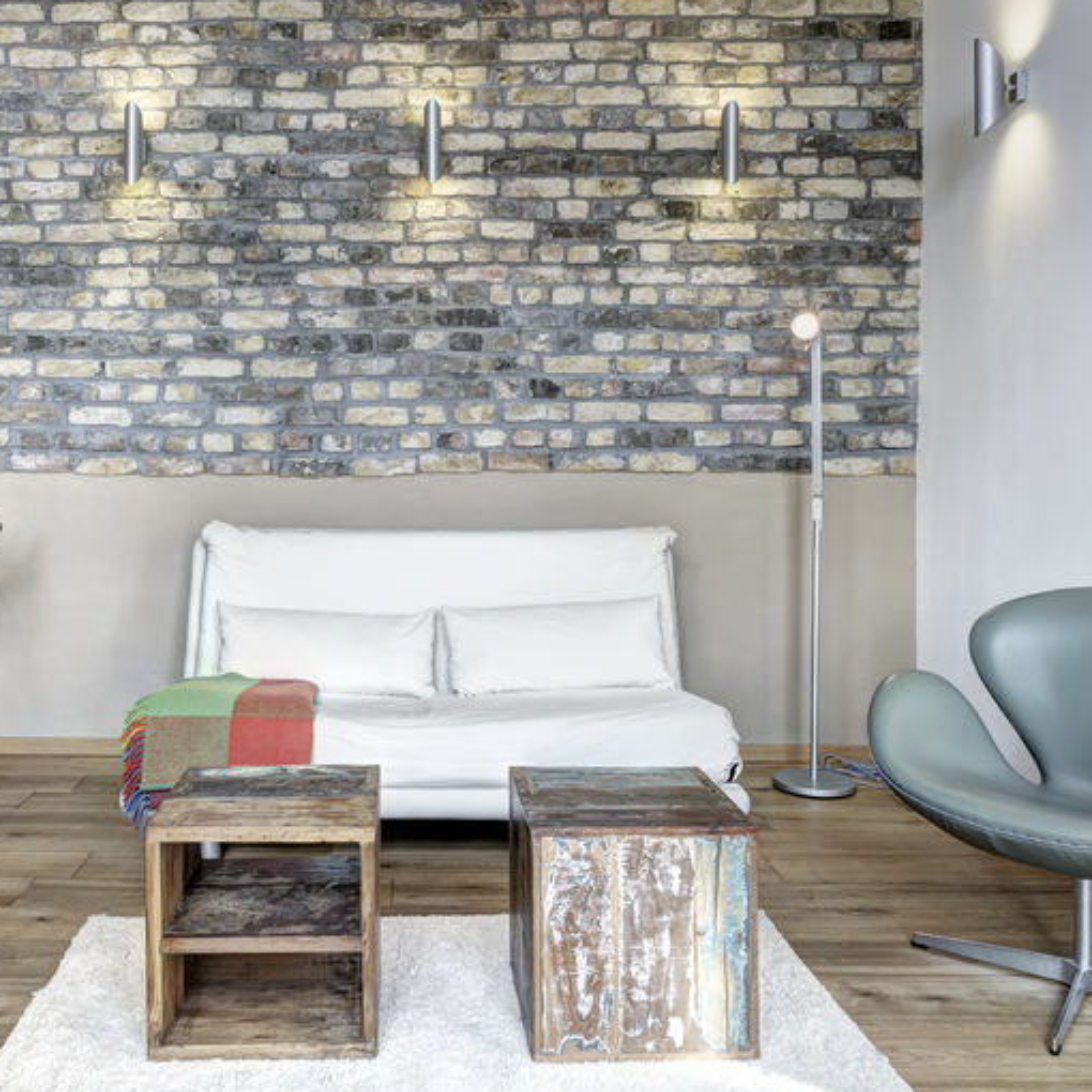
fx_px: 1142
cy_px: 418
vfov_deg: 50.6
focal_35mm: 32
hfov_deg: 50.3
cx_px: 379
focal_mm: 20
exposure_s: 1/4
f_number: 11
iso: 125
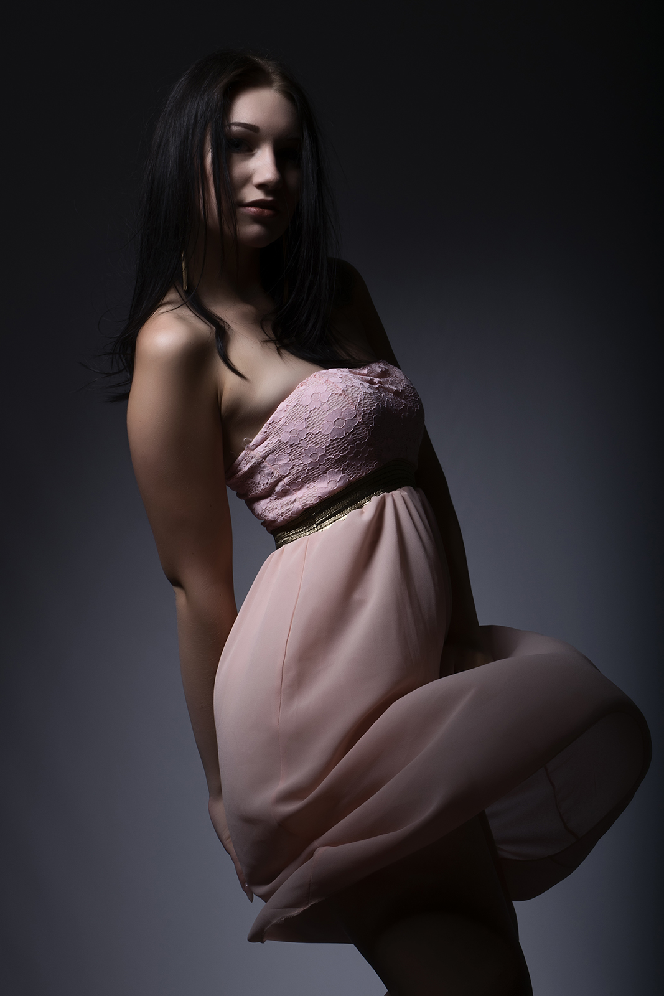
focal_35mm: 63
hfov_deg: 21.6
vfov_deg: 31.9
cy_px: 498
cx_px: 332
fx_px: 1742
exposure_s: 1/200
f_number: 16
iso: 100
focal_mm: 42
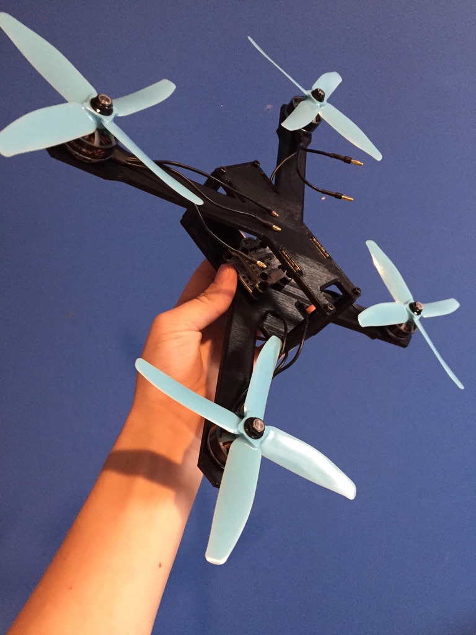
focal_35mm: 29
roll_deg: +3.2
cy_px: 318
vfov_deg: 61.7
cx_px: 238
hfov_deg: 48.2
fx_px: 532
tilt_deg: -23.3
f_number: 2.2
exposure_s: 1/30
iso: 250
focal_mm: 4.15
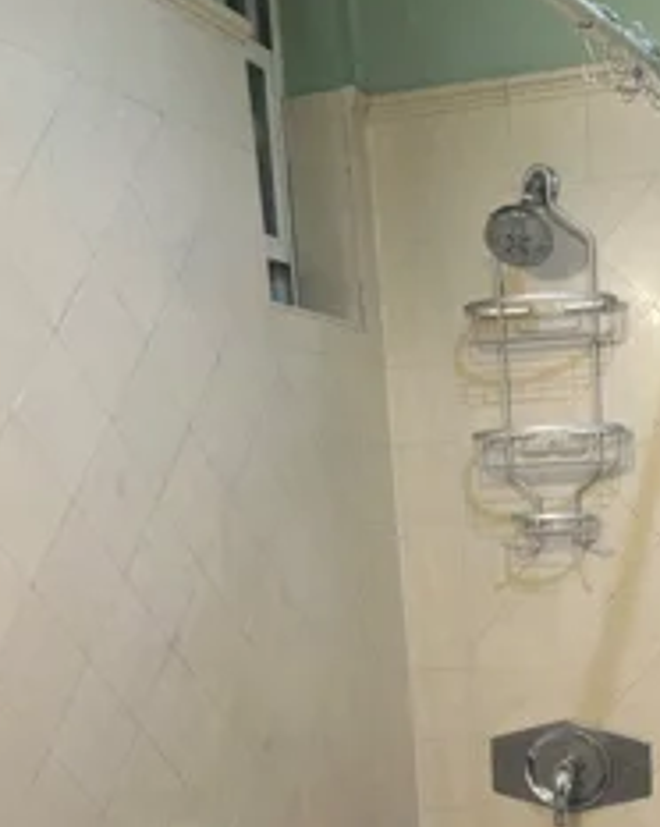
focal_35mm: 61
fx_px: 1491
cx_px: 575
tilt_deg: -11.4
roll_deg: +3.0
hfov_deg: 24.3
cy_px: 774
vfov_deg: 29.5
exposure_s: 1/60
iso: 80
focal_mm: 5.7
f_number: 1.5
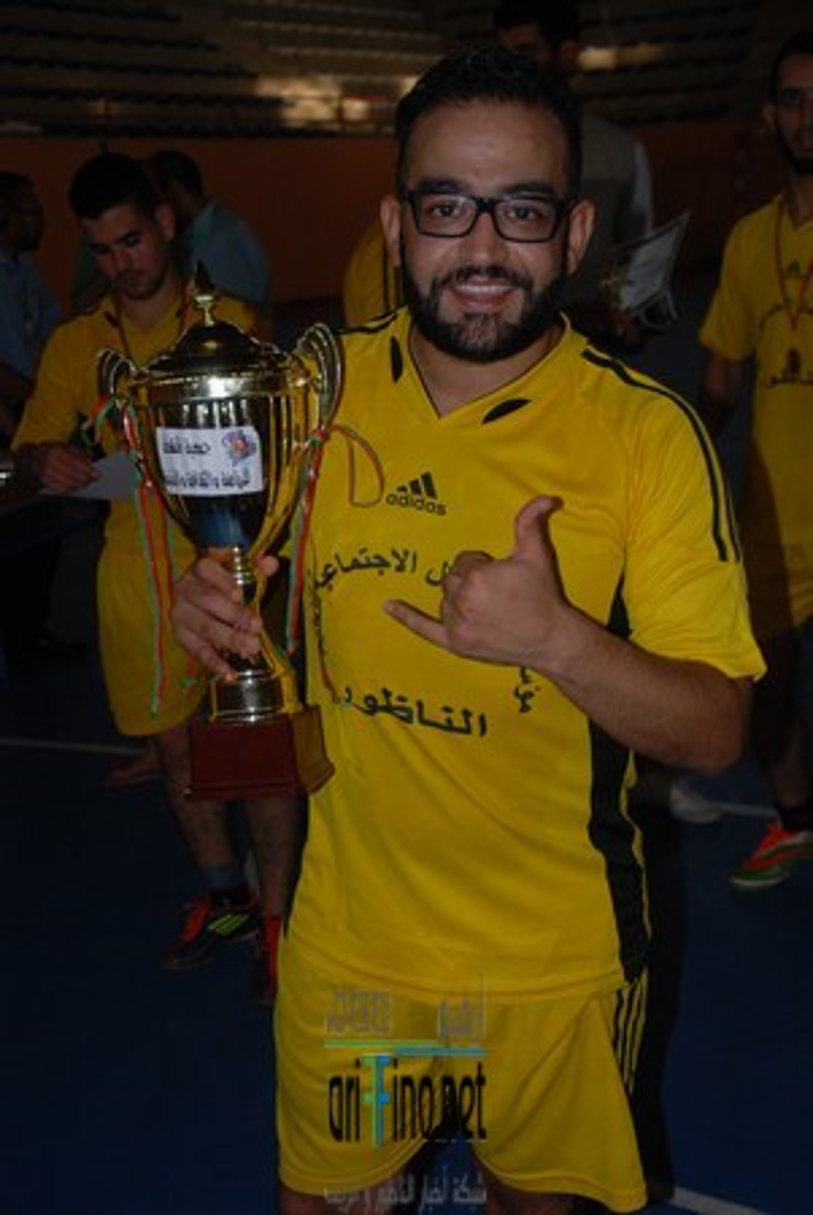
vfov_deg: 37.8
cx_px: 406
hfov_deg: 25.8
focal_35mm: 52
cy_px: 608
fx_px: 1774
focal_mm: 35
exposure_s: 1/60
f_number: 4.5
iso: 200
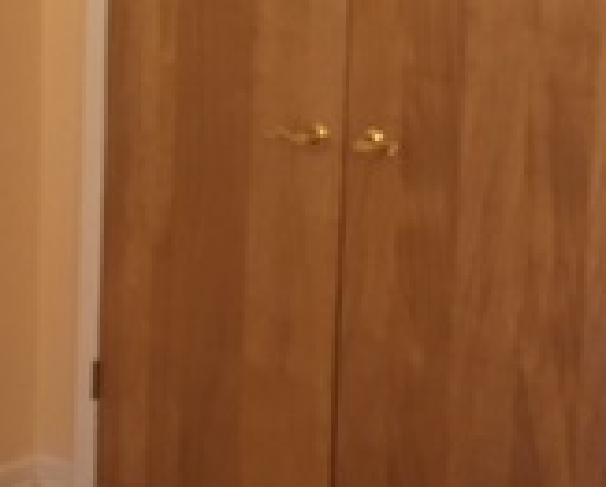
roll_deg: -1.1
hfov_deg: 17.2
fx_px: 1994
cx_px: 141
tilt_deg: -6.5
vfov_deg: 13.9
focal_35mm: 111
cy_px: 115
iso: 80
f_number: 2.2
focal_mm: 4.15
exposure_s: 1/30
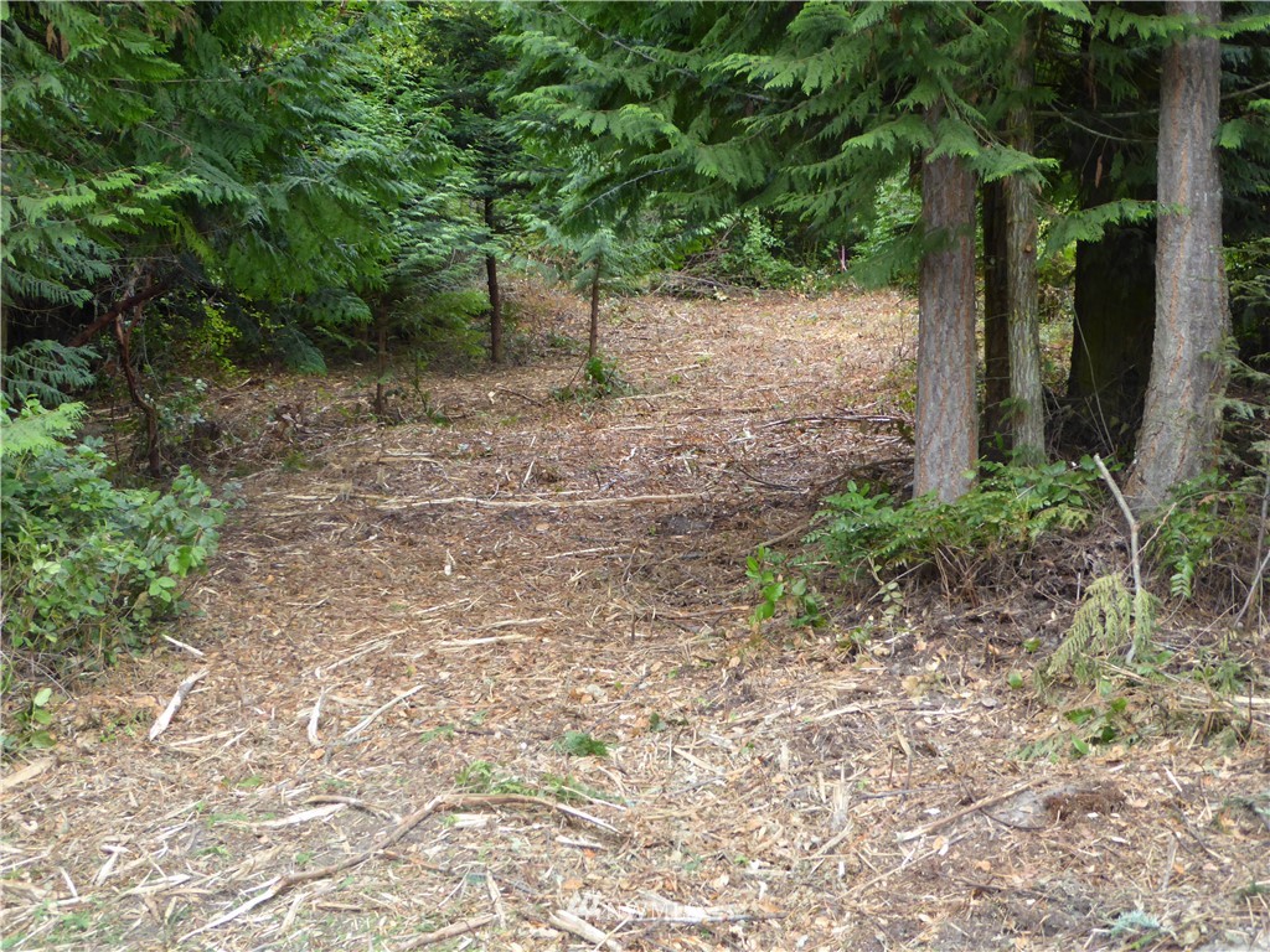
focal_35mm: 57
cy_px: 476
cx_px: 635
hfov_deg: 33.8
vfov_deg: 25.7
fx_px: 2091
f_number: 4.1
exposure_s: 1/60
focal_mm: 9.6
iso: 200
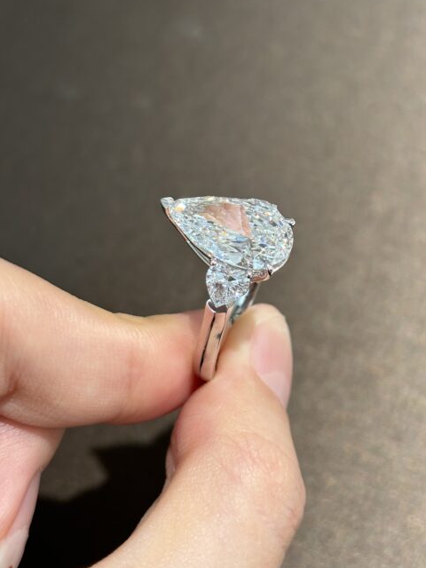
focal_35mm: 65
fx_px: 1067
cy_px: 258
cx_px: 237
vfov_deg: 29.8
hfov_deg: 22.6
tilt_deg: -59.6
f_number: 1.6
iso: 40
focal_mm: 5.96
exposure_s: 1/100
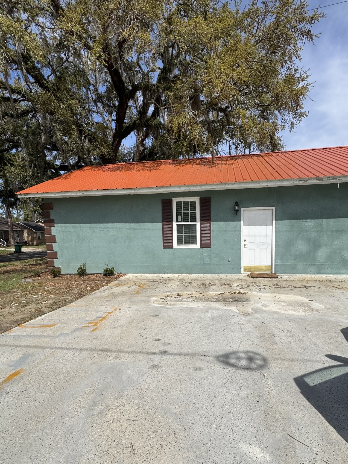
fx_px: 255
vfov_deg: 84.4
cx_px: 173
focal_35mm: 19
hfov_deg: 68.7
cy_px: 258
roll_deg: +2.2
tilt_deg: -6.9
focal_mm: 2.22
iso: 50
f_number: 2.2
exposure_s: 1/3390
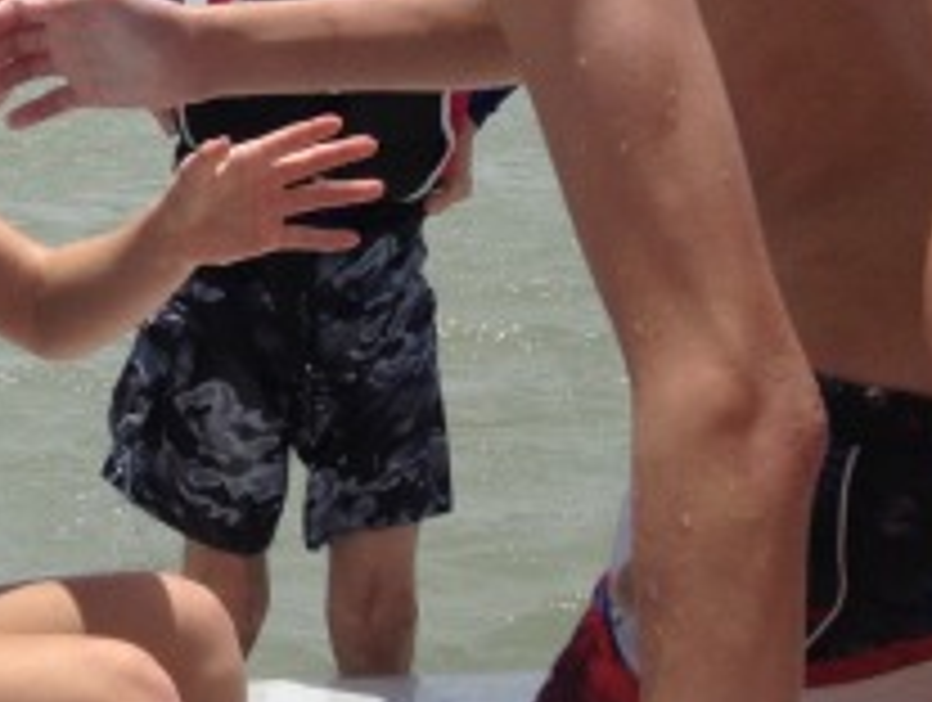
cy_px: -338
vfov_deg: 13.0
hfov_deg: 17.5
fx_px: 2913
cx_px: -99
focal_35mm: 108
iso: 50
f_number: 2.4
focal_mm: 4.28
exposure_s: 1/2907
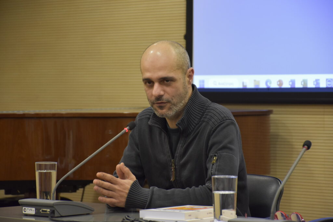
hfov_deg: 13.0
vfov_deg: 8.7
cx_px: 166
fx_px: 1458
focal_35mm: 158
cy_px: 111
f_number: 5.6
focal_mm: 105
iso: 1600
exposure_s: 1/30
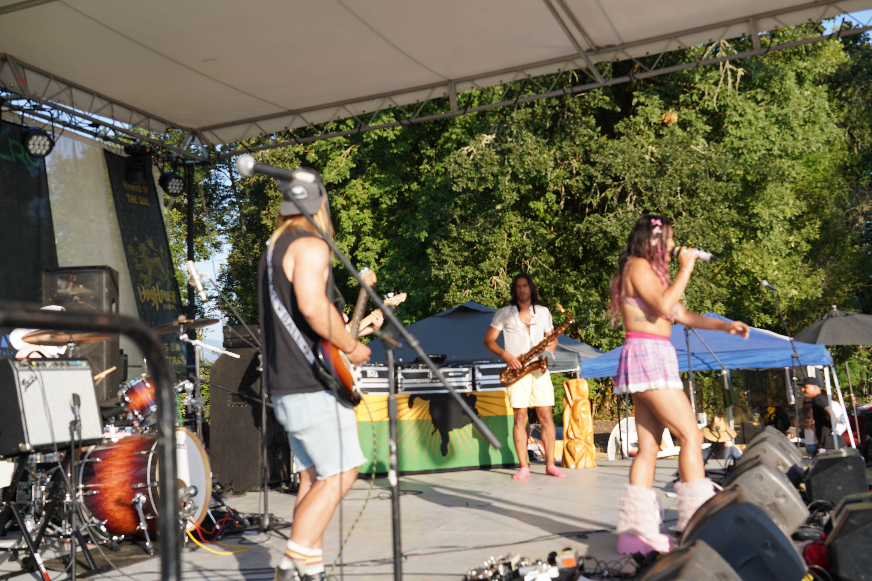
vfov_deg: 31.9
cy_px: 290
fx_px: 1017
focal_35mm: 42
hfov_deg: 46.4
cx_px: 436
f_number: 5
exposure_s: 1/250
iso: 100
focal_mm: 42
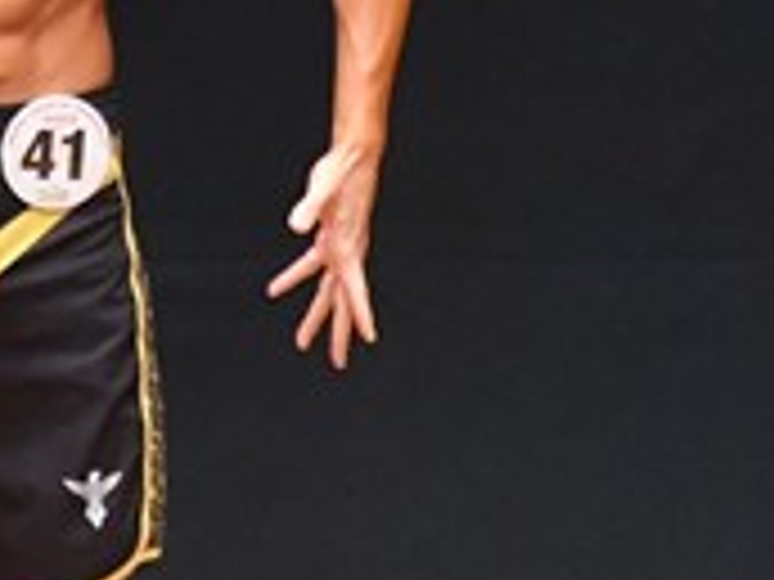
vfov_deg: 1.2
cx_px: -34
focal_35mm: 1237
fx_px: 27659
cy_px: 153
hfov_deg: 1.6
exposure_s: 1/400
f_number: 5.6
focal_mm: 190
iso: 8000
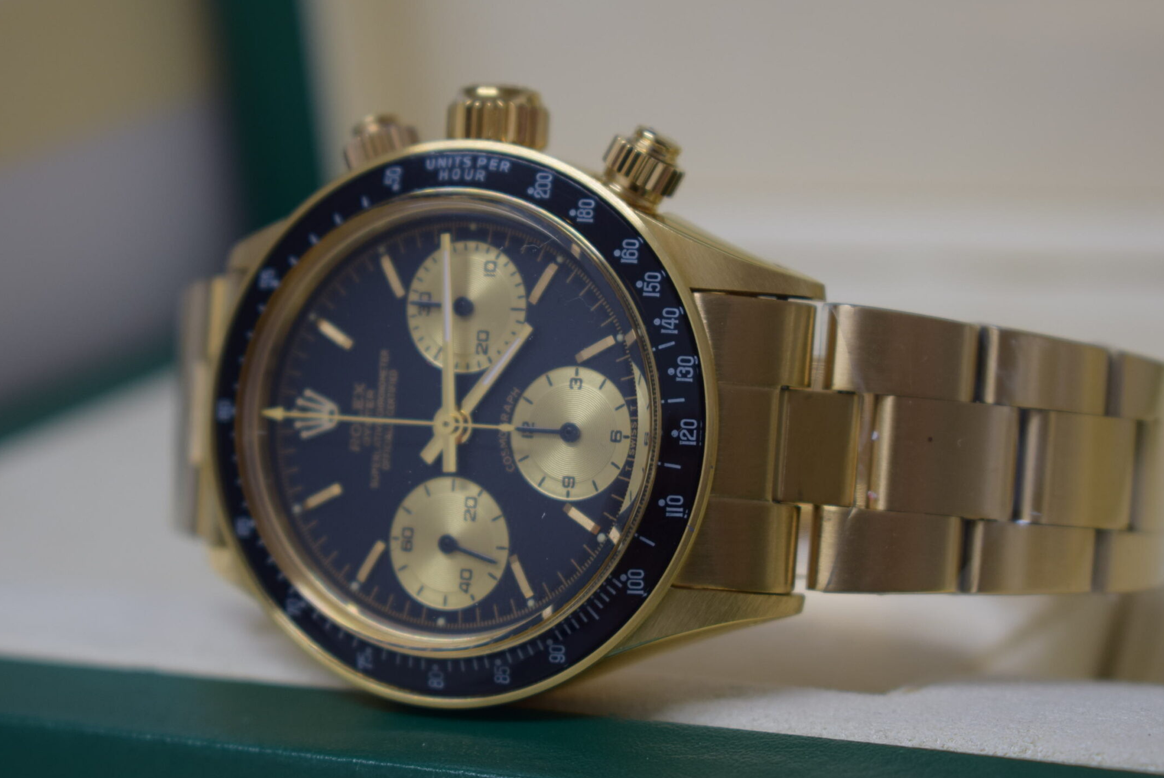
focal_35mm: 100
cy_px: 346
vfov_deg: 13.8
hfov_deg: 20.5
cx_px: 548
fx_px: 3223
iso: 400
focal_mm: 55
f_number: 5.6
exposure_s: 1/50
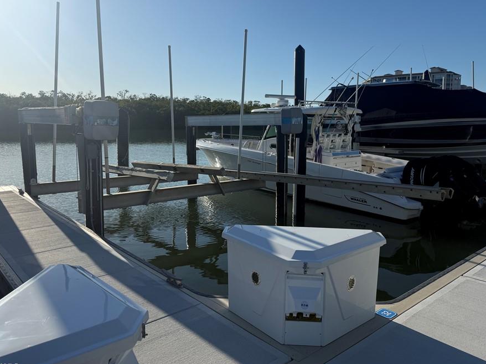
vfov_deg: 49.6
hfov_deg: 63.4
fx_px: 393
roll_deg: -0.6
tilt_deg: -4.8
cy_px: 159
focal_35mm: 28
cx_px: 261
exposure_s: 1/10309
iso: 100
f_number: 1.78
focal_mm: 6.76
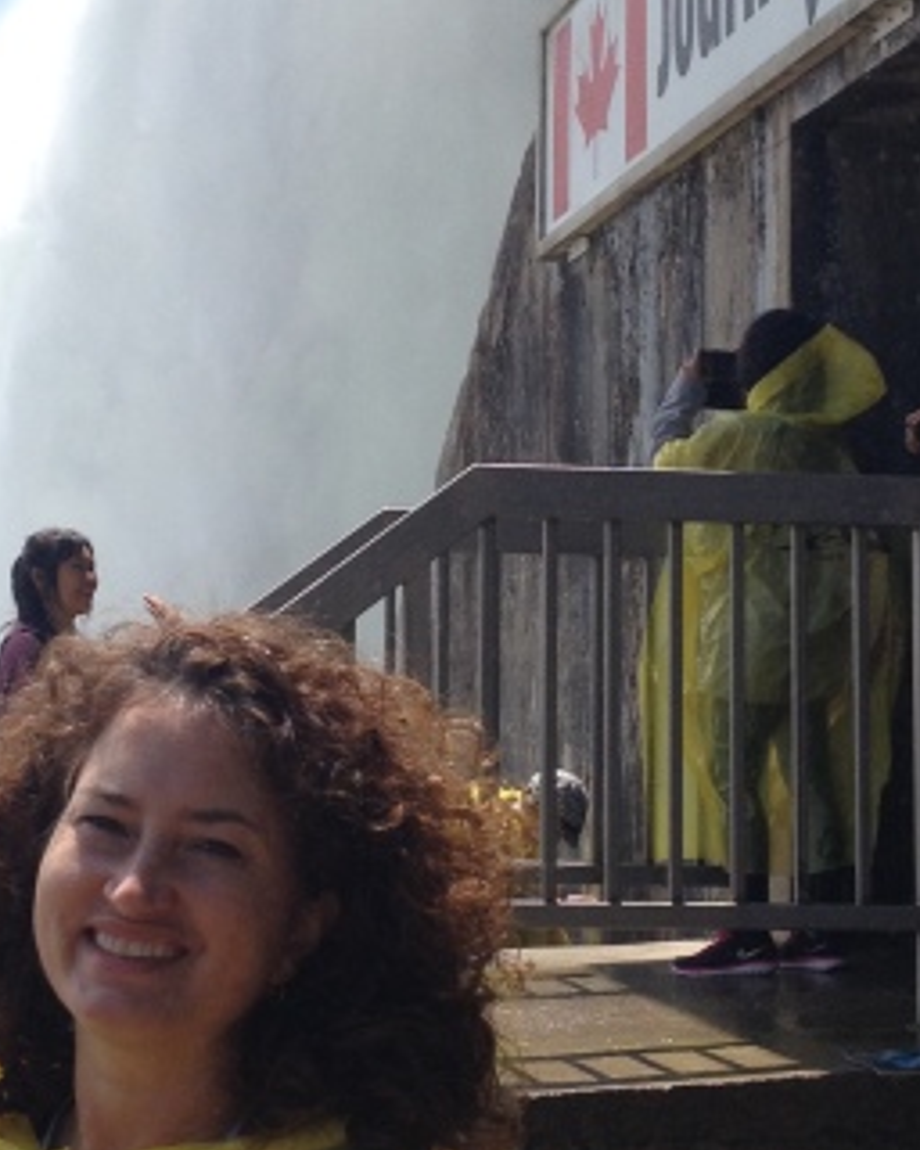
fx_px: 3097
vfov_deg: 21.0
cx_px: 323
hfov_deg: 16.9
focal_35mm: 91
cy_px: 494
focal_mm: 4.28
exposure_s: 1/1577
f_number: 2.4
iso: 50
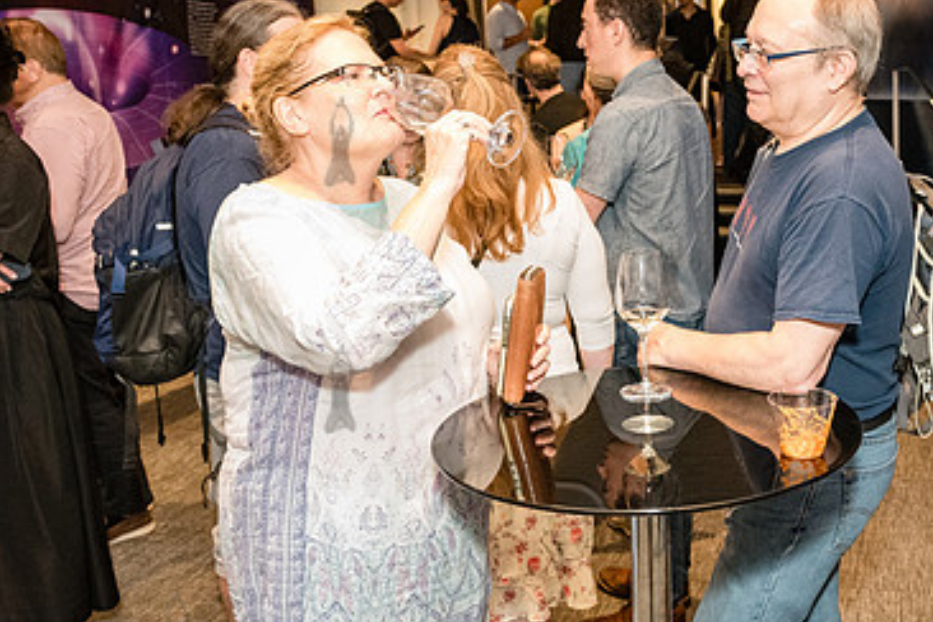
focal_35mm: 38
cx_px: 668
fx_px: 985
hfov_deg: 49.2
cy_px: 264
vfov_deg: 35.0
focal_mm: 24
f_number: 3.5
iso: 6400
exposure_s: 1/250
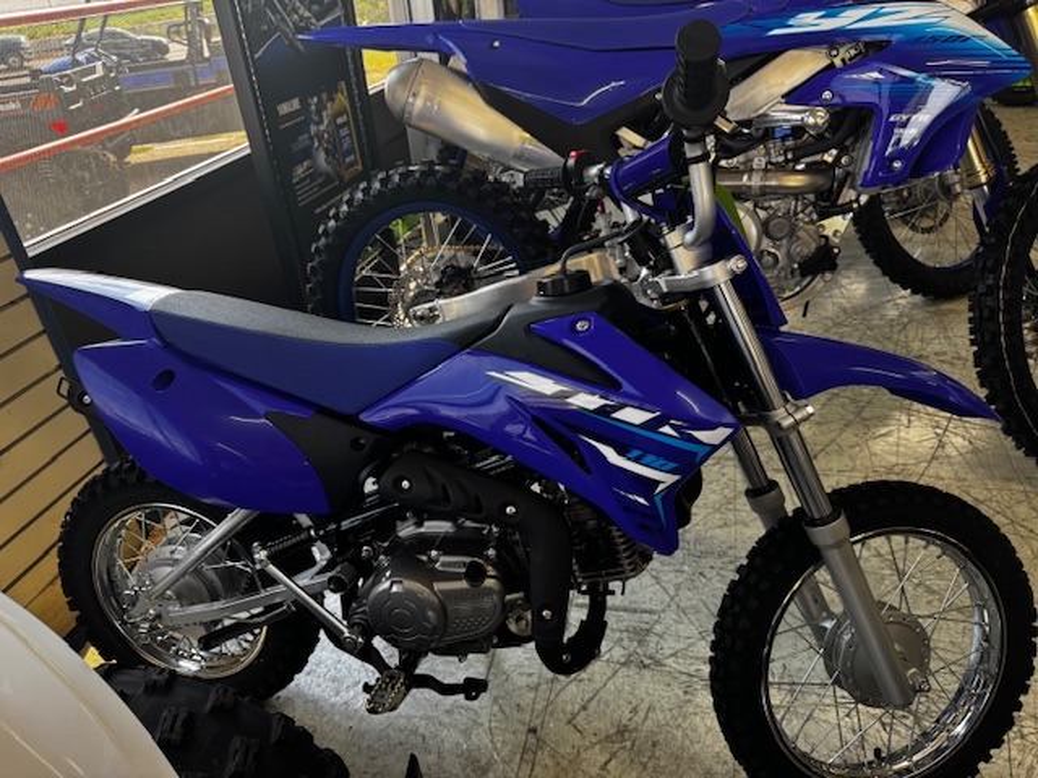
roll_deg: +5.3
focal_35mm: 24
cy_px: 389
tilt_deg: -31.6
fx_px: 720
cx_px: 519
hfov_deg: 71.6
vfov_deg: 56.8
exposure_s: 1/120
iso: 160
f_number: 1.78
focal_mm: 6.76
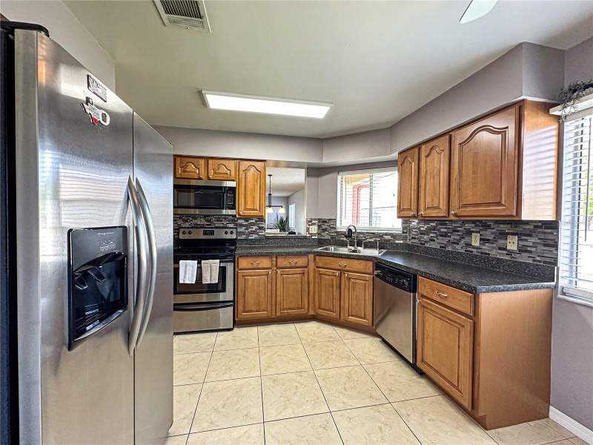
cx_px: 296
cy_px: 222
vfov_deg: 85.7
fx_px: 240
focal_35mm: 14
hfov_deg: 102.1
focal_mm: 2.22
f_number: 2.2
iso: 200
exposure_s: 1/120
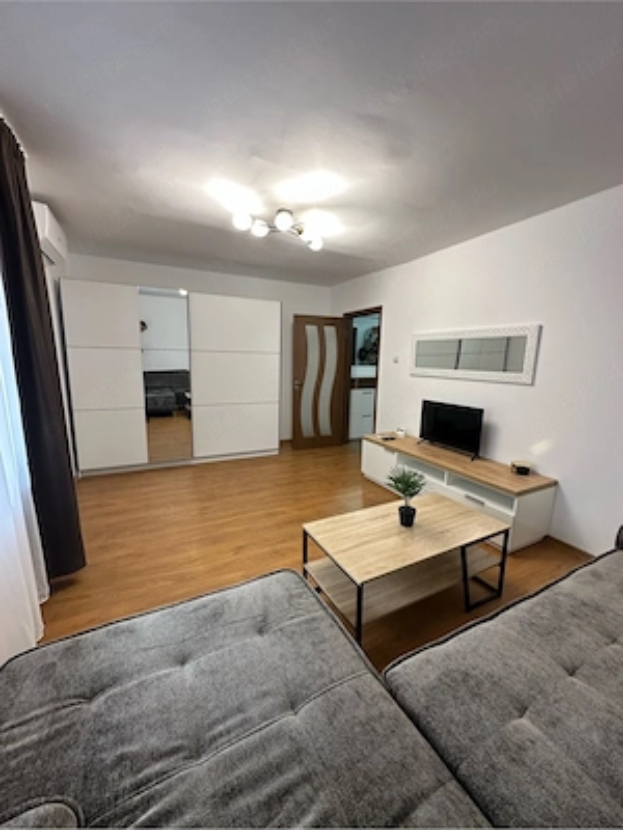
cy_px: 415
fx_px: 336
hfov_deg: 85.7
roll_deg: -1.4
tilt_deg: -8.7
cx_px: 312
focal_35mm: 14
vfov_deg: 102.1
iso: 200
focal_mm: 2.22
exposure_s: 1/100
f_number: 2.2
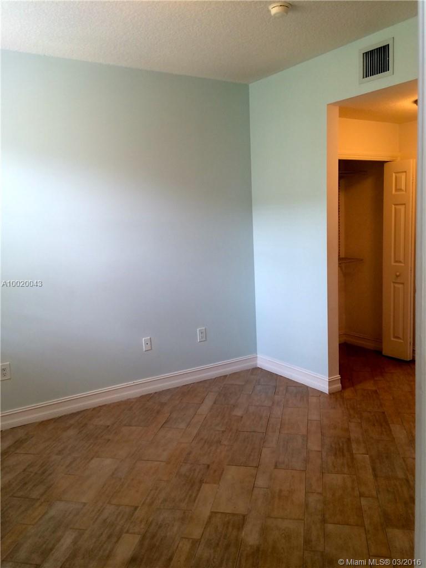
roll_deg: +3.8
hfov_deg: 48.2
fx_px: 476
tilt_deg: -8.8
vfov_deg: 61.7
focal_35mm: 29
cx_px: 213
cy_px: 284
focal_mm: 4.15
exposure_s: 1/30
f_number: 2.2
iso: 50
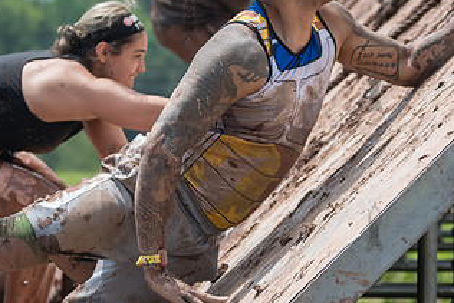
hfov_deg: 14.0
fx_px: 1855
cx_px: 188
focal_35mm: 147
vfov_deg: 9.3
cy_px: 157
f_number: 4
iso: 400
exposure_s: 1/2500
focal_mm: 80
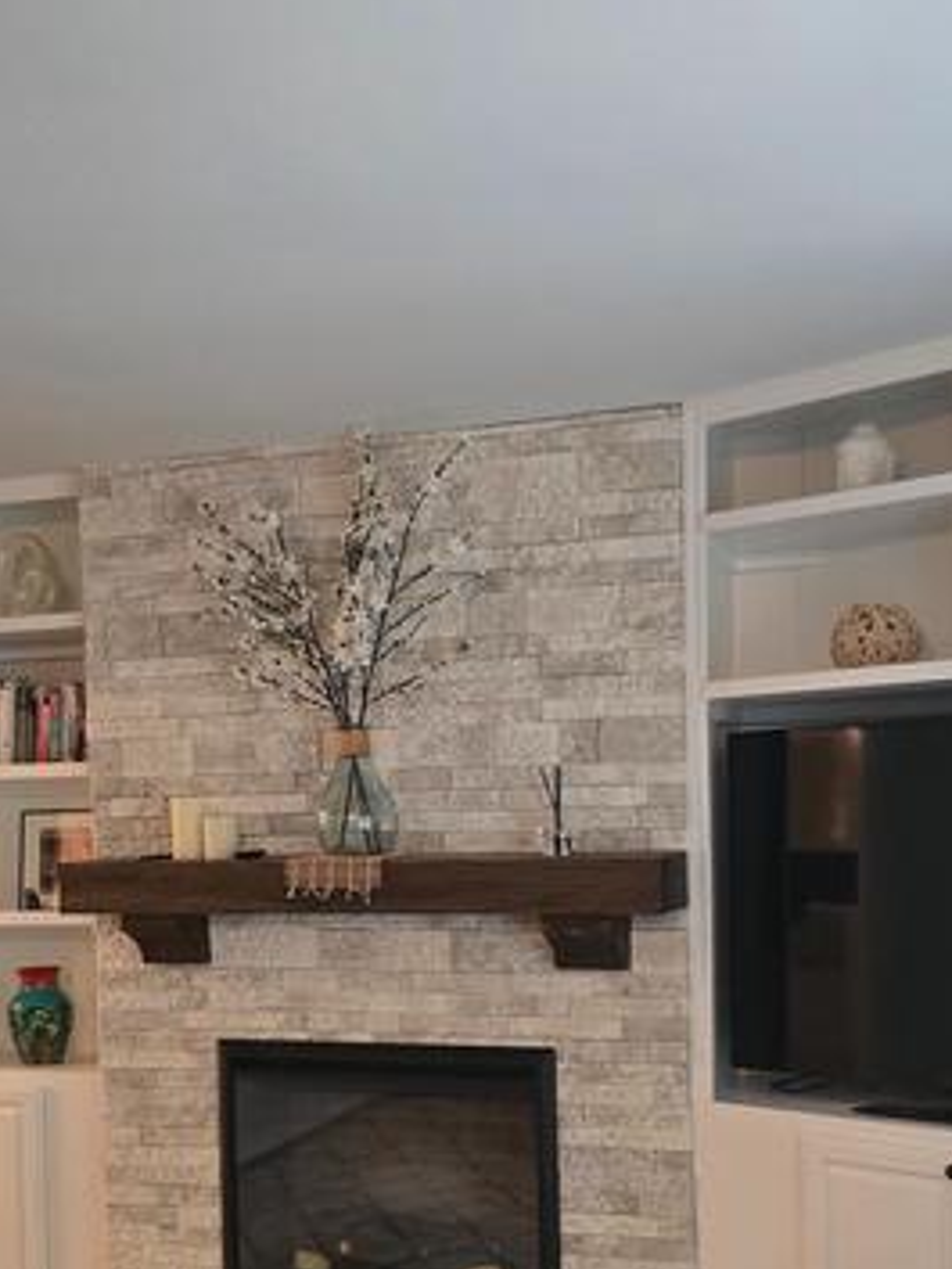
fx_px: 1832
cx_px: 399
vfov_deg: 37.3
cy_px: 949
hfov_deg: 29.1
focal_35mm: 50
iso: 640
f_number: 1.7
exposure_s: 1/60
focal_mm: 6.3
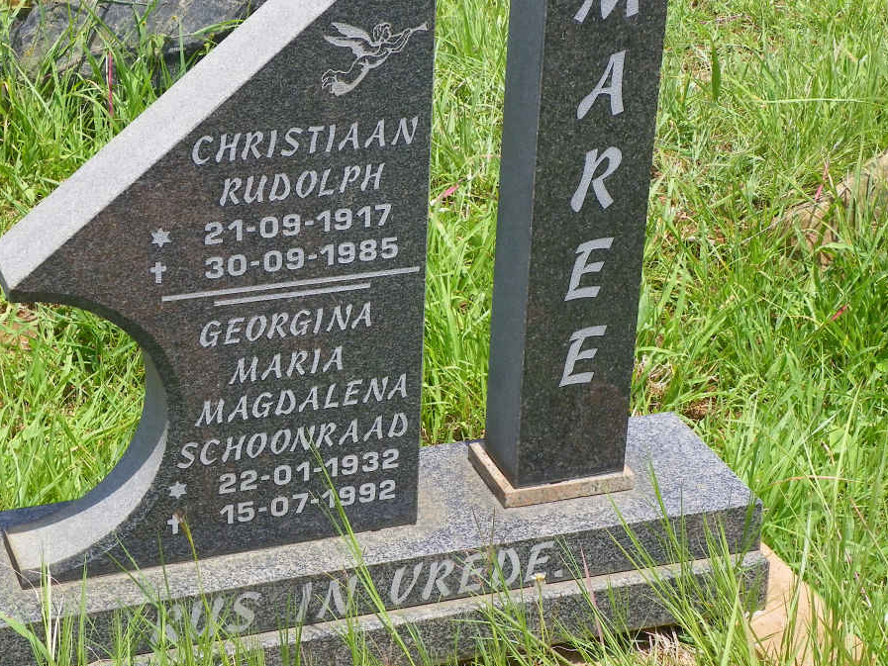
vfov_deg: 16.2
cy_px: 311
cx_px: 409
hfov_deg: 21.5
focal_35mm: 91
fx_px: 2335
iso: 64
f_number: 5
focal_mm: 12.1
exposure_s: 1/160
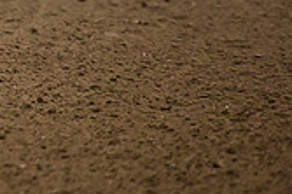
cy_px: -130
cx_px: -187
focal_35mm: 696
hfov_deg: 3.0
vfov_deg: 2.0
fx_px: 5640
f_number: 2.8
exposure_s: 1/640
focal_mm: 200
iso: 6400
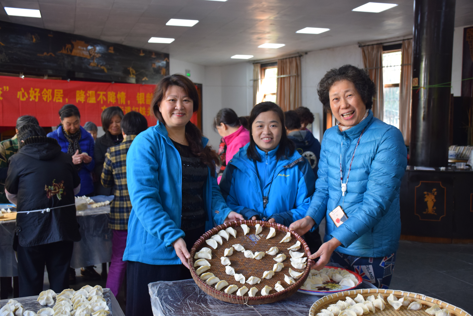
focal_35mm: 39
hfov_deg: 49.5
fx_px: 513
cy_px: 158
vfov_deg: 34.2
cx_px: 236
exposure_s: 1/60
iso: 800
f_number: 3.8
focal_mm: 26
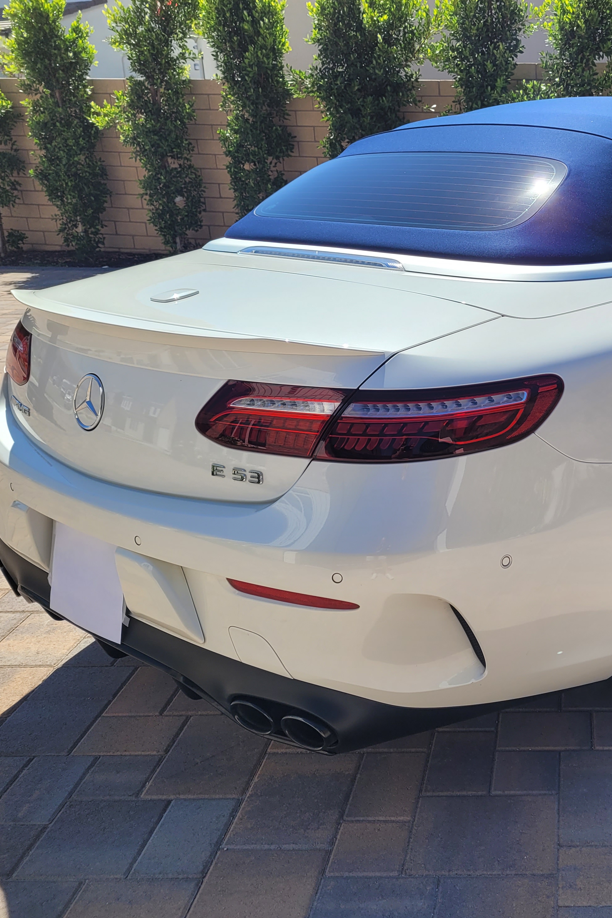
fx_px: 943
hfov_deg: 34.1
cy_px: 449
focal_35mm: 37
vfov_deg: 51.9
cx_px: 541
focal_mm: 5.4
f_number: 1.8
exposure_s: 1/2186
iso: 40
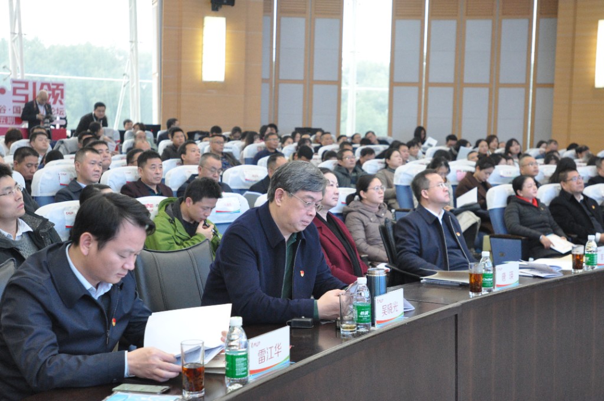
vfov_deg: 36.8
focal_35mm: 36
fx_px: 603
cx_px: 302
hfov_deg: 53.2
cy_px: 200
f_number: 4.5
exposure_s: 1/80
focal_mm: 24
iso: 2000
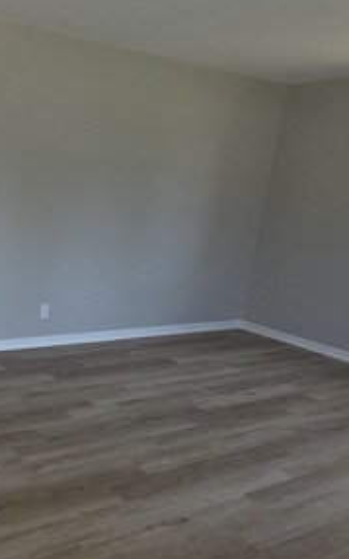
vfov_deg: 59.4
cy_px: 325
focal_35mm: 32
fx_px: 488
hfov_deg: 35.0
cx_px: -15
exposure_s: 1/120
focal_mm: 2.2
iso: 64
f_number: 2.2
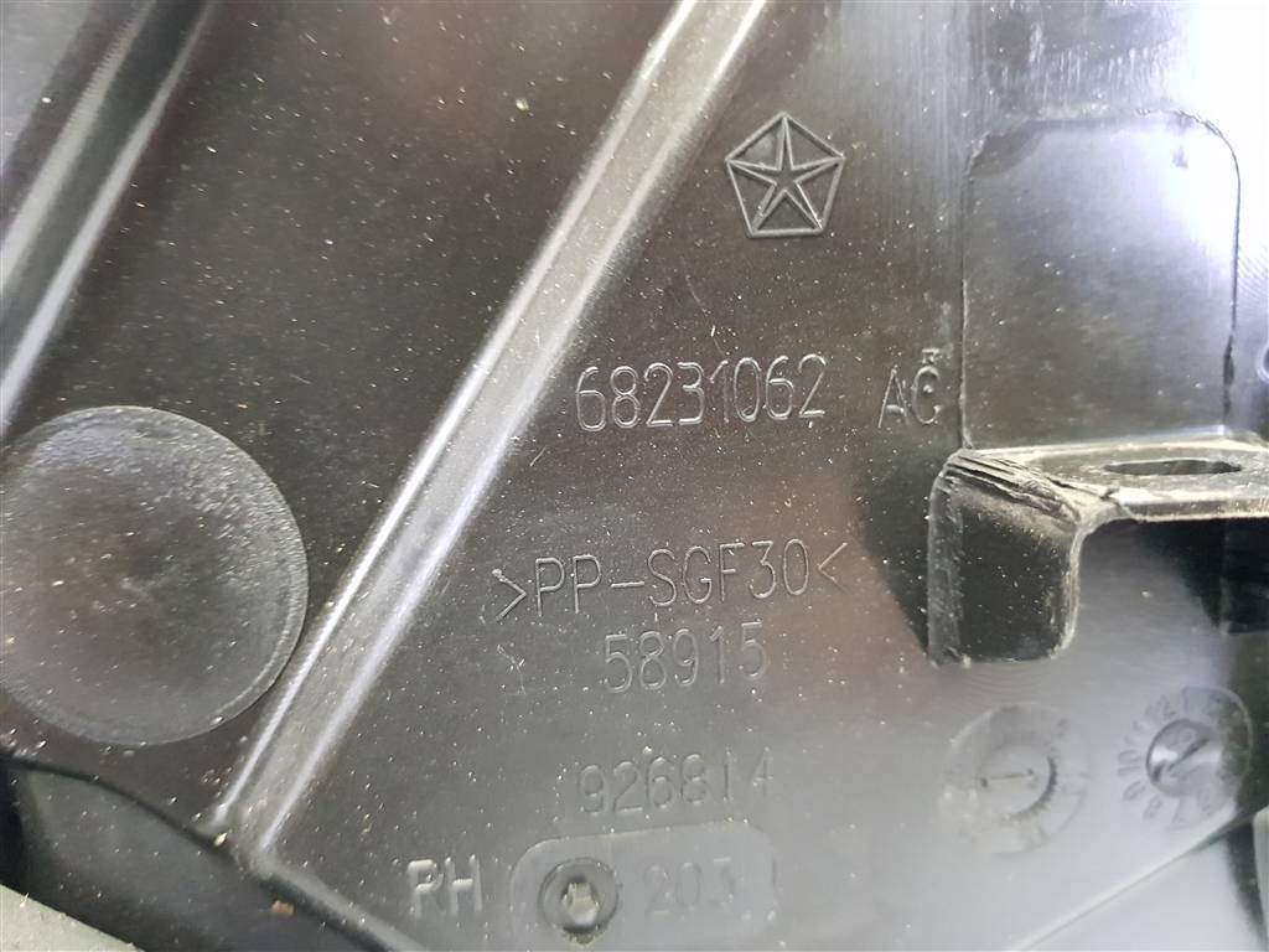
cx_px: 634
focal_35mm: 26
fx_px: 953
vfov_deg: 53.1
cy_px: 476
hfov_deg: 67.3
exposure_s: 1/50
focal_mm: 4.2
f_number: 1.7
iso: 1000
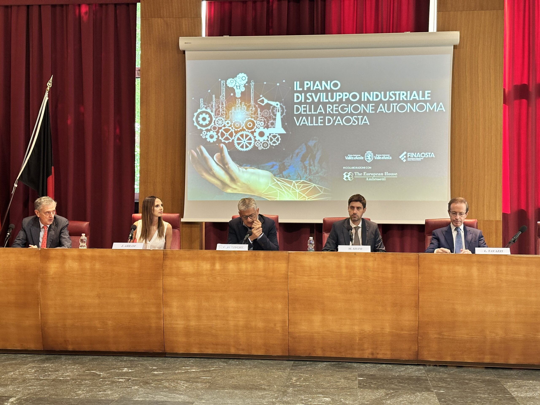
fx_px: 749
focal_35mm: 48
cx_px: 270
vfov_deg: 30.3
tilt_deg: +0.3
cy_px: 202
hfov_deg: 39.7
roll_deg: -0.3
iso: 200
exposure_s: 1/50
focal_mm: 6.86
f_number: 1.78
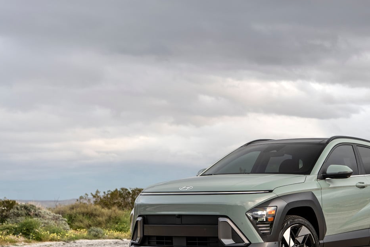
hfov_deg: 22.4
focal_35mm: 90
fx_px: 925
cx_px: 269
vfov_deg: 15.2
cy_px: 161
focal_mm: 56
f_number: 5
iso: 64
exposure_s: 1/60
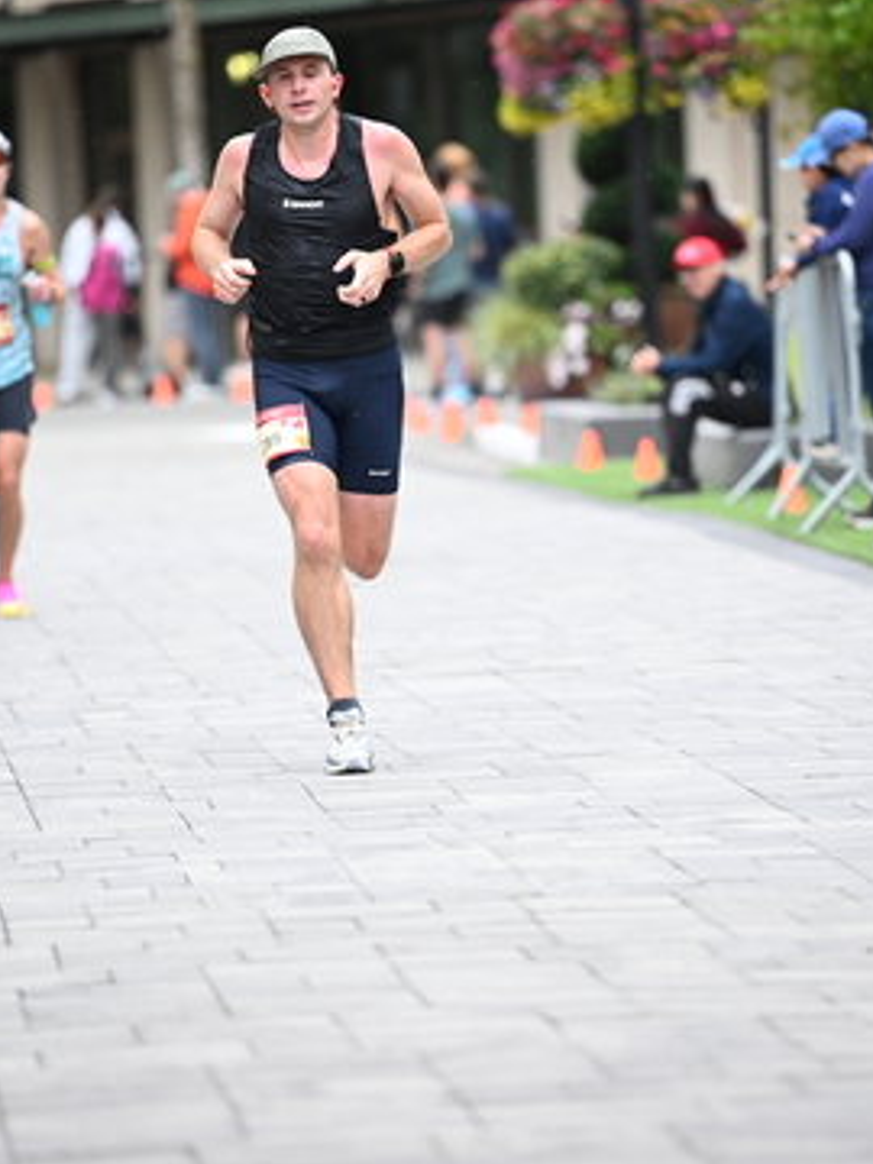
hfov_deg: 5.9
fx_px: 8407
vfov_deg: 7.9
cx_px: 451
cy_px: 530
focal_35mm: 250
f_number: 2.8
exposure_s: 1/1250
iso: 1600
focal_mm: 170
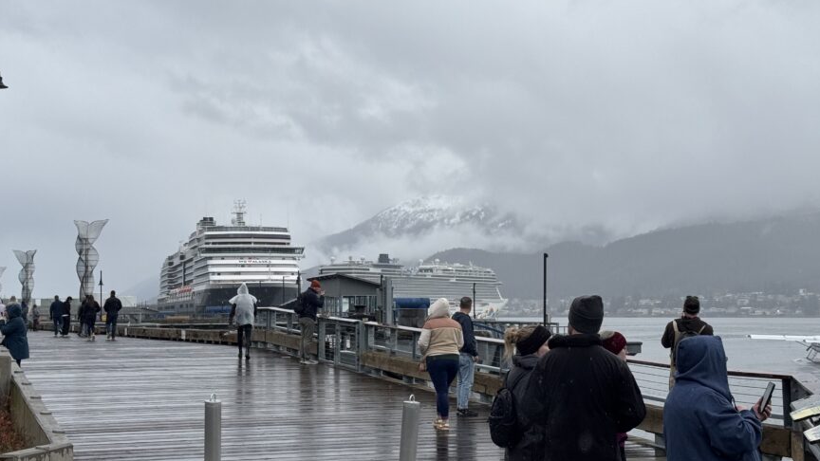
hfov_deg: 33.8
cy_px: 235
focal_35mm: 62
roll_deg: +0.4
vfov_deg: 19.4
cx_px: 363
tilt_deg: +3.7
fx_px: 1348
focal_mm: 6.76
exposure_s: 1/1366
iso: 64
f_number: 1.78
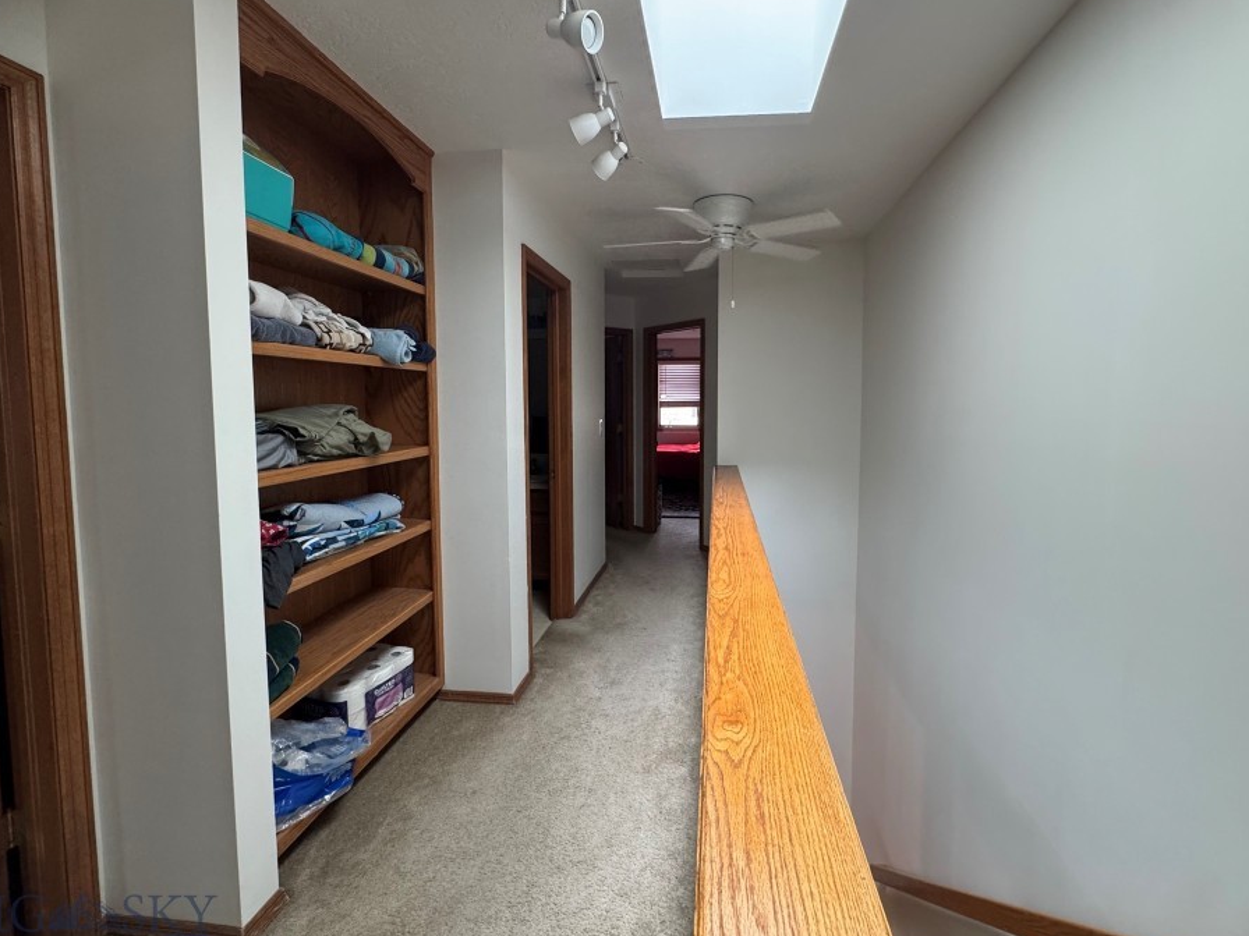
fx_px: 577
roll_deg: +0.7
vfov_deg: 78.0
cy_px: 439
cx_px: 659
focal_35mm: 16
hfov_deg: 94.4
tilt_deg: -3.6
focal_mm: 2.22
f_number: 2.2
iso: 320
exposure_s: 1/70
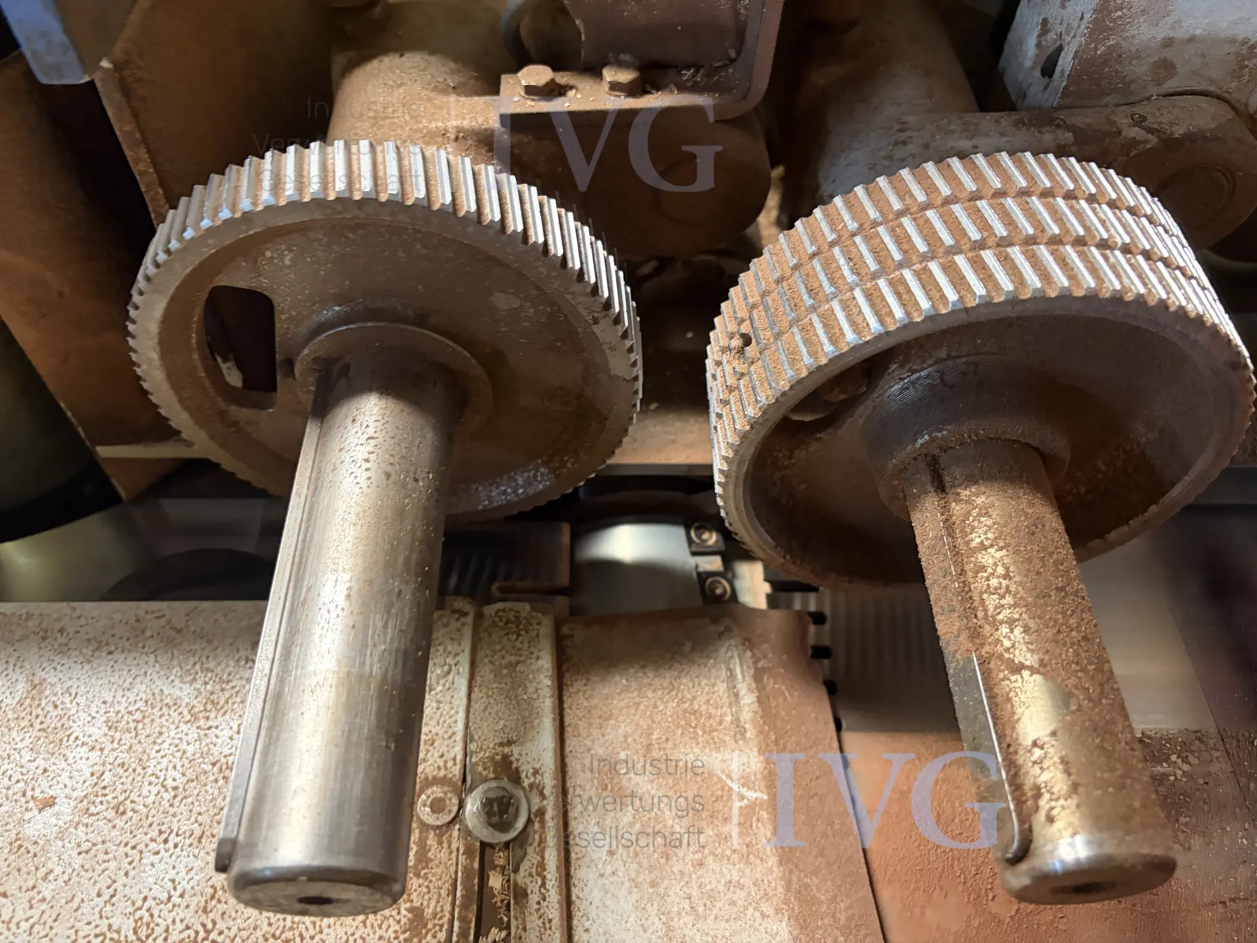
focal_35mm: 26
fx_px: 944
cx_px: 628
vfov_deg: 53.1
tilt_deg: -53.4
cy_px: 472
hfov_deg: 67.3
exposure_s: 1/33
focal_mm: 5.96
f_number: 1.6
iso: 400
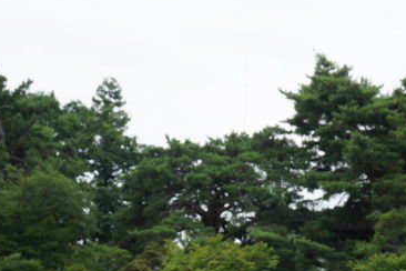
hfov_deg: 22.5
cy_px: 267
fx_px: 1016
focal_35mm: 90
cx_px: 277
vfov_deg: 14.9
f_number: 13
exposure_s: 1/80
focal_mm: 27
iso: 200
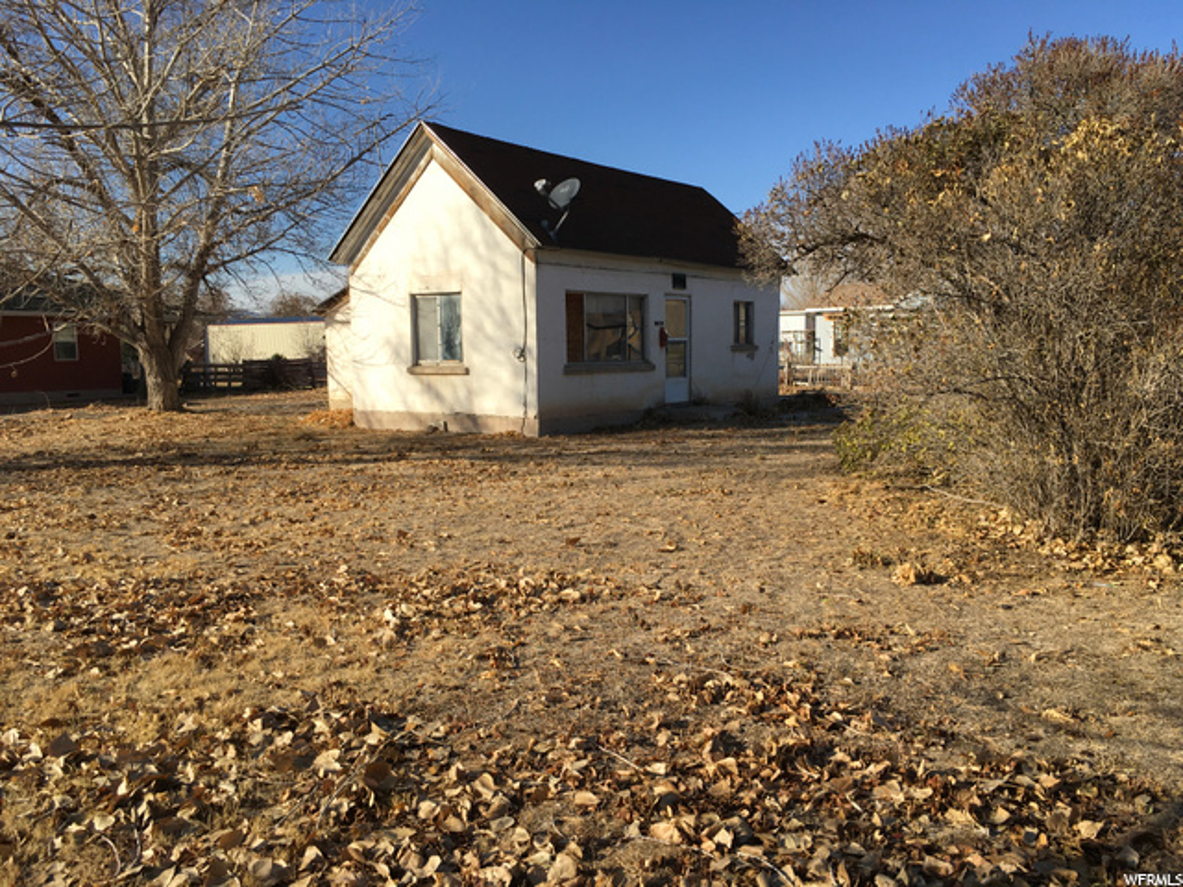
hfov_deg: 61.7
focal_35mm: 29
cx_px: 592
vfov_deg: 48.2
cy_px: 444
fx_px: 991
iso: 25
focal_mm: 4.15
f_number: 2.2
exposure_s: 1/1538
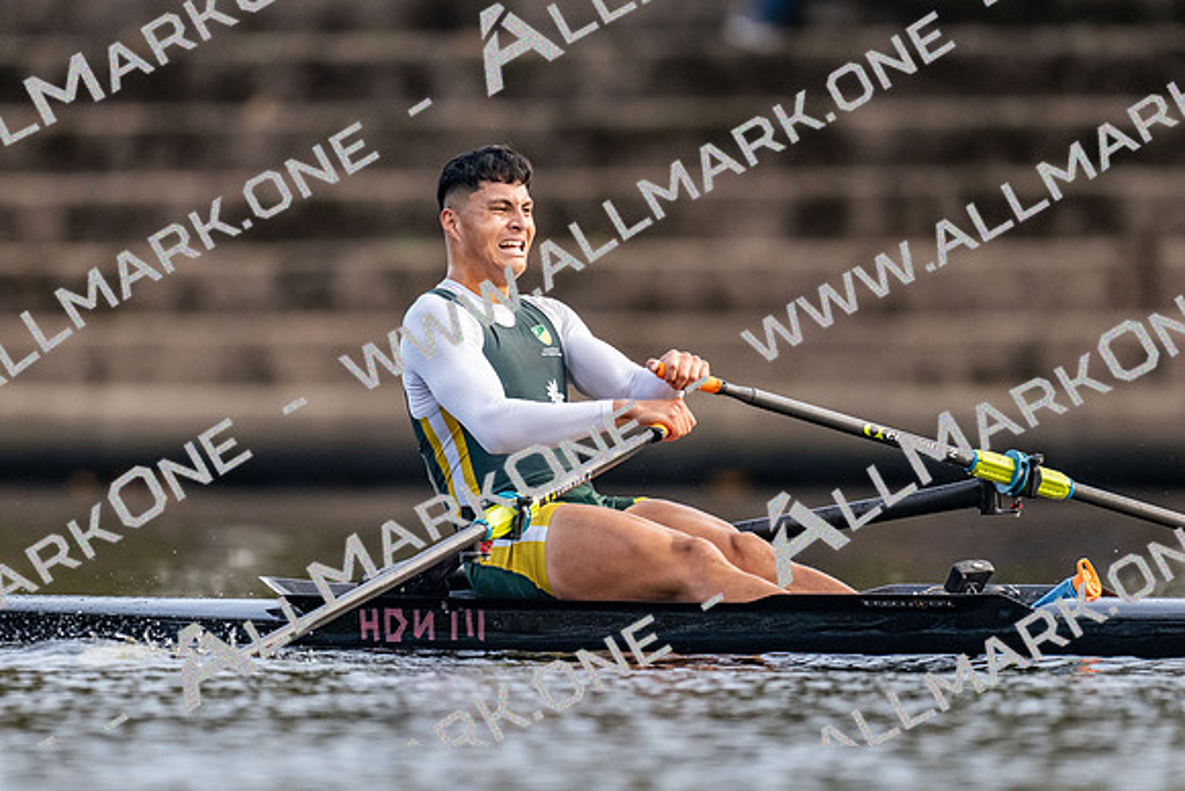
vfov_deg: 1.5
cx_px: 592
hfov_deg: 2.3
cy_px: 396
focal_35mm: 900
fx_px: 29646
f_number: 4
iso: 1800
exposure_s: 1/2500
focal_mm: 600
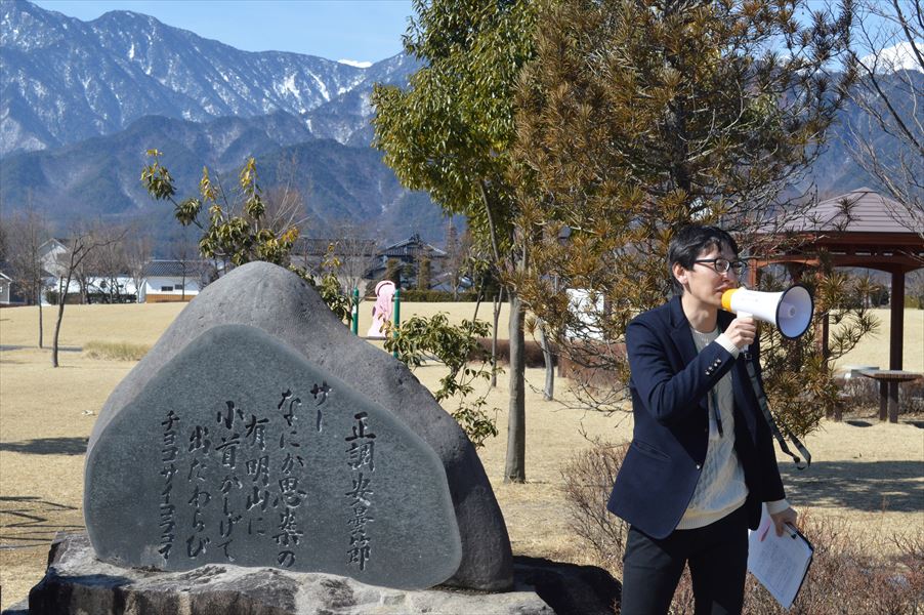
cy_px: 308
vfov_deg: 26.4
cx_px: 462
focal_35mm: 51
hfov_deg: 38.9
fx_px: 1308
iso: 400
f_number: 11
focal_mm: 34
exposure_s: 1/500
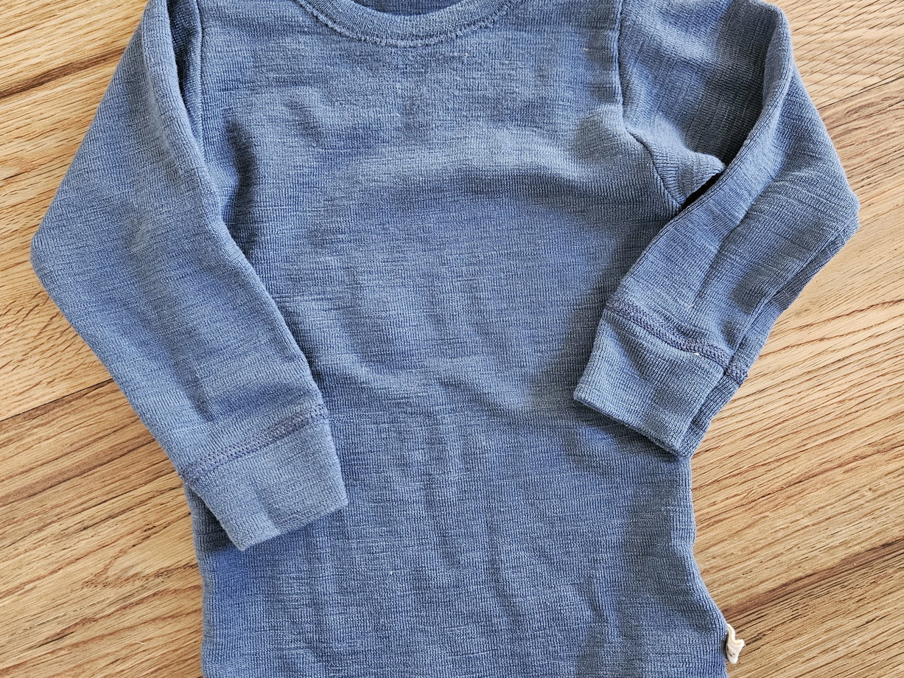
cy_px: 267
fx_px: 809
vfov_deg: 45.2
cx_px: 451
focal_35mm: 31
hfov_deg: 58.4
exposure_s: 1/50
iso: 640
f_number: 1.8
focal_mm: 5.4
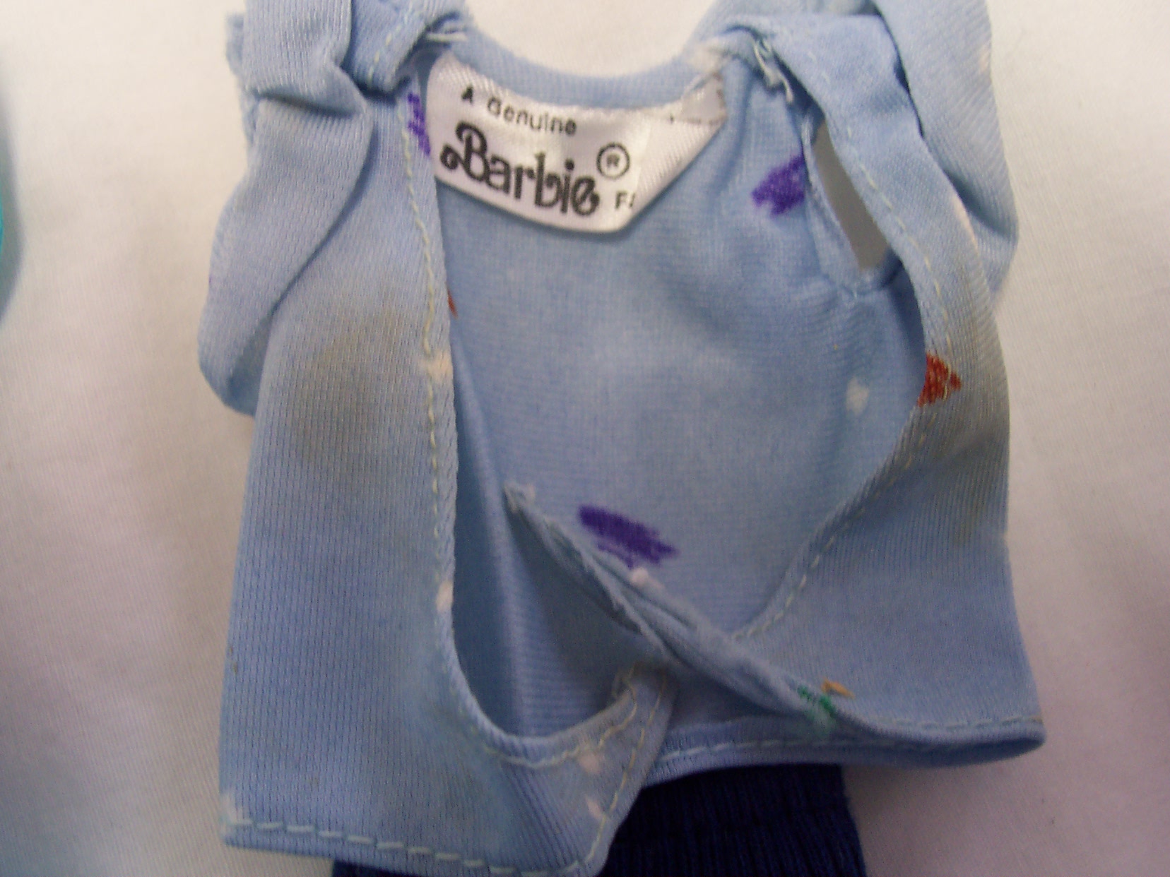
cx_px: 585
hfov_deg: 50.1
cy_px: 438
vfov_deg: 38.7
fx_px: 1251
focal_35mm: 37
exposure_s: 1/30
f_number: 2.8
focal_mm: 5.6
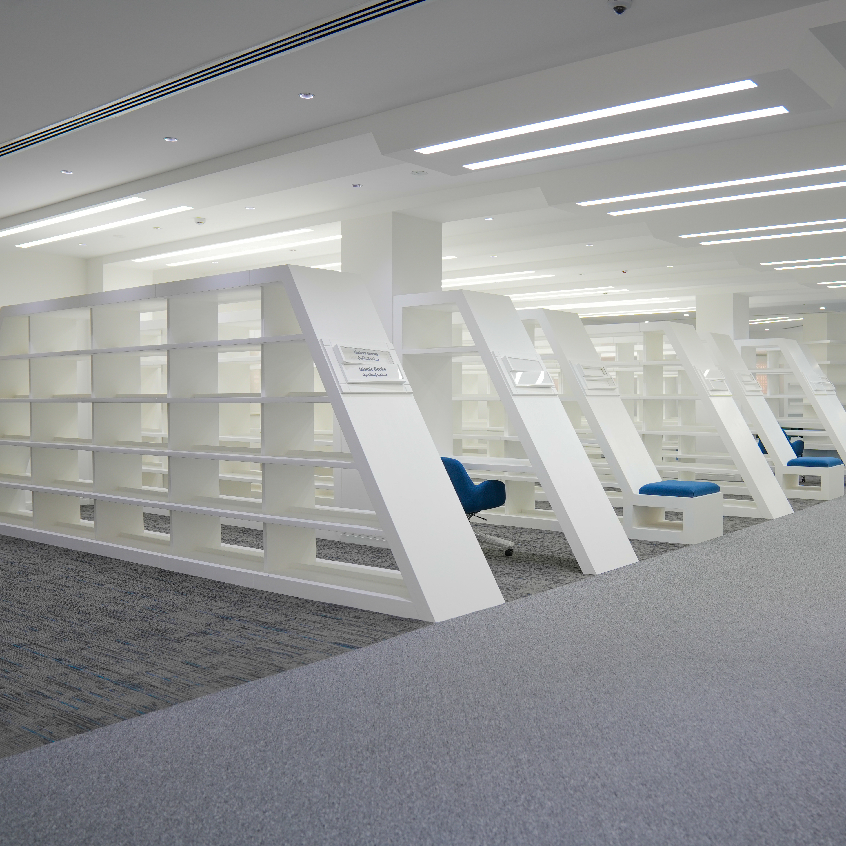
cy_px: 419
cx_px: 563
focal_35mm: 31
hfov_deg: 51.6
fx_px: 857
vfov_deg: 52.5
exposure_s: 1/50
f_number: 2.8
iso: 200
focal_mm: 24
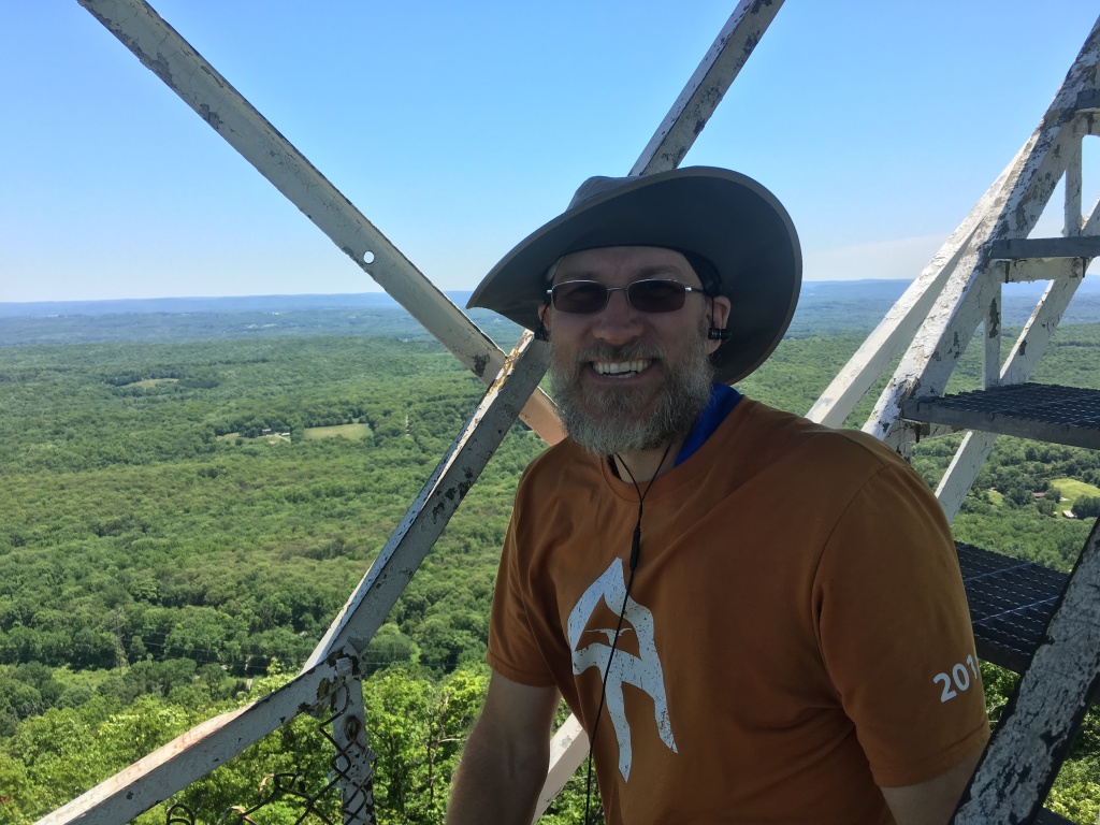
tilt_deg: -7.1
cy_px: 412
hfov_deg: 61.7
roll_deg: +2.3
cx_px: 550
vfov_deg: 48.2
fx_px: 922
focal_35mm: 29
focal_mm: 4.15
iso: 25
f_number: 2.2
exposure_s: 1/705
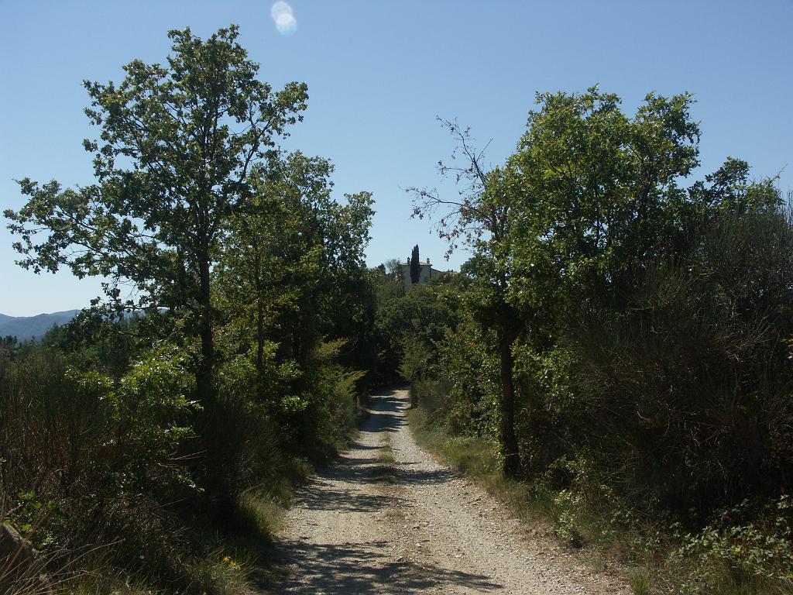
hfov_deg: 43.9
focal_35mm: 43
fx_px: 985
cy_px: 298
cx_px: 396
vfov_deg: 33.6
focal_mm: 11.11
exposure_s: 1/250
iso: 64
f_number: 8
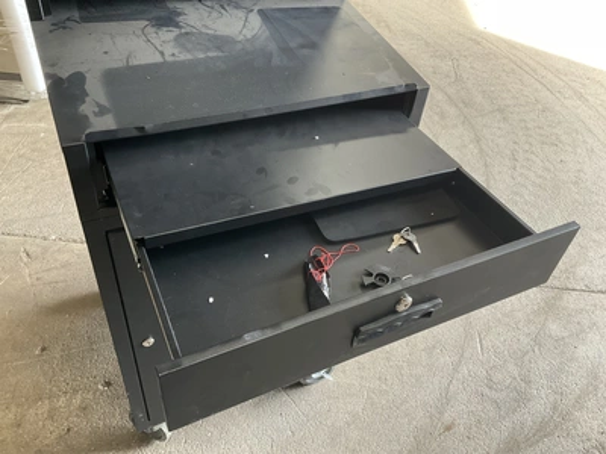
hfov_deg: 61.7
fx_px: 508
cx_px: 303
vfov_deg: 48.2
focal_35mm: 29
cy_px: 227
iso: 80
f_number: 1.8
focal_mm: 3
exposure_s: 1/60
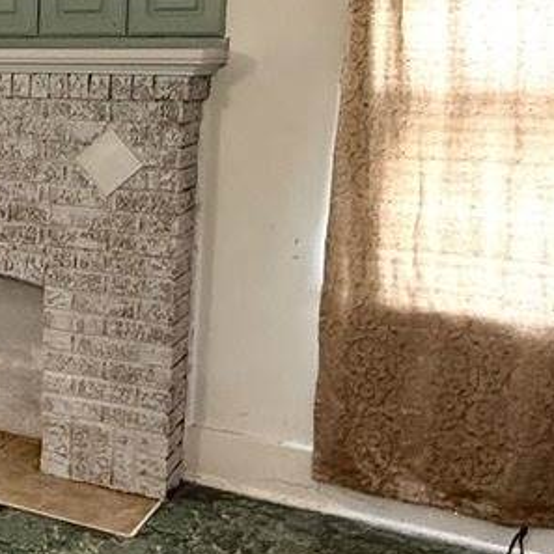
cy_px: 183
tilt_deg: -5.9
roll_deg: -0.2
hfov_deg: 24.3
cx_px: -200
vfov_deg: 28.4
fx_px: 1086
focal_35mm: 60
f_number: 2.2
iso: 640
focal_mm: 2.22
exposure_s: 1/60
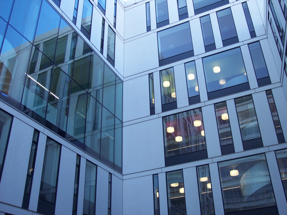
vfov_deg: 36.8
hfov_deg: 47.9
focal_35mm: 39
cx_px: 144
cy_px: 108
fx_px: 323
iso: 100
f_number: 3.4
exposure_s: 1/180
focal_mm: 8
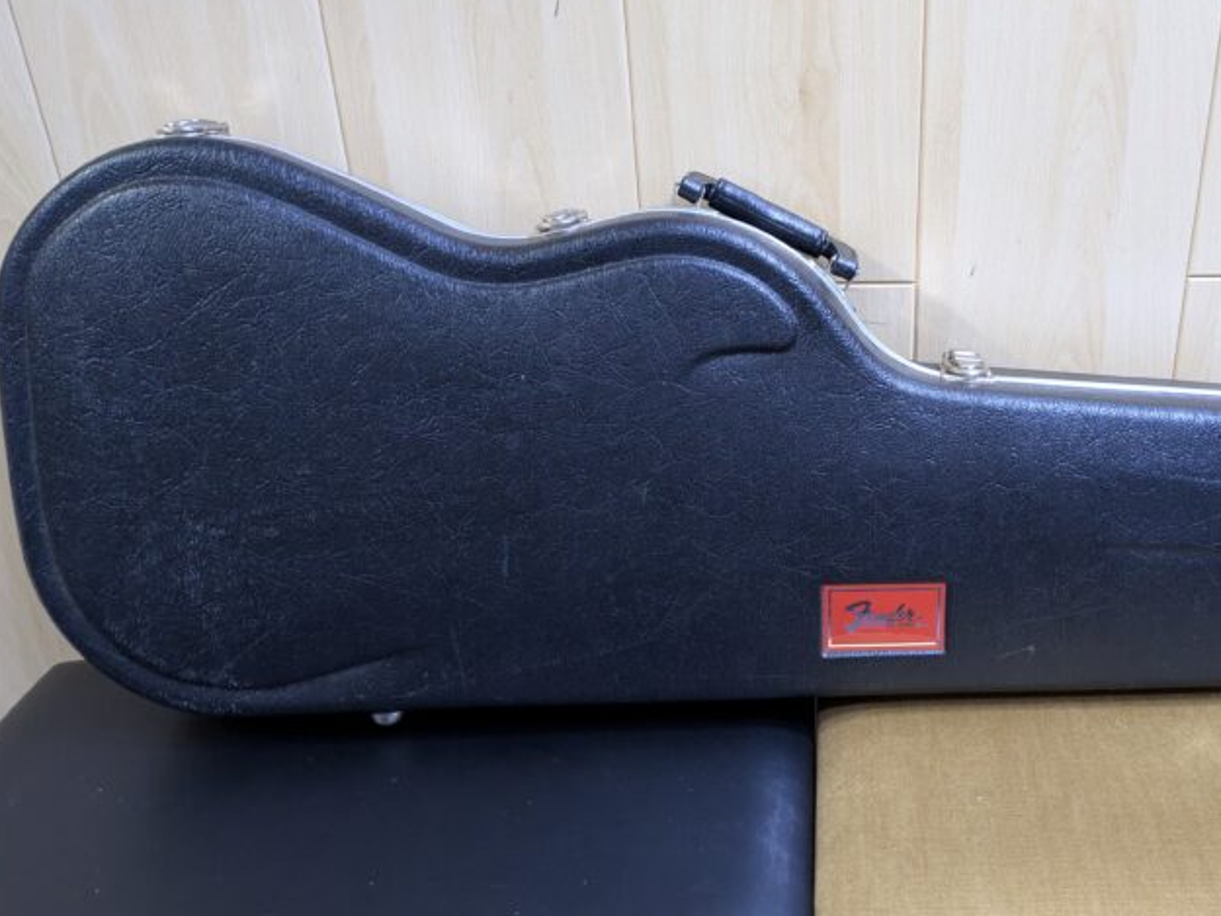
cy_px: 514
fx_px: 1270
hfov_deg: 50.2
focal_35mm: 36
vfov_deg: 39.6
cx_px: 838
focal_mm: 5.43
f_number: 1.89
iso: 1347
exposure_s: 1/25
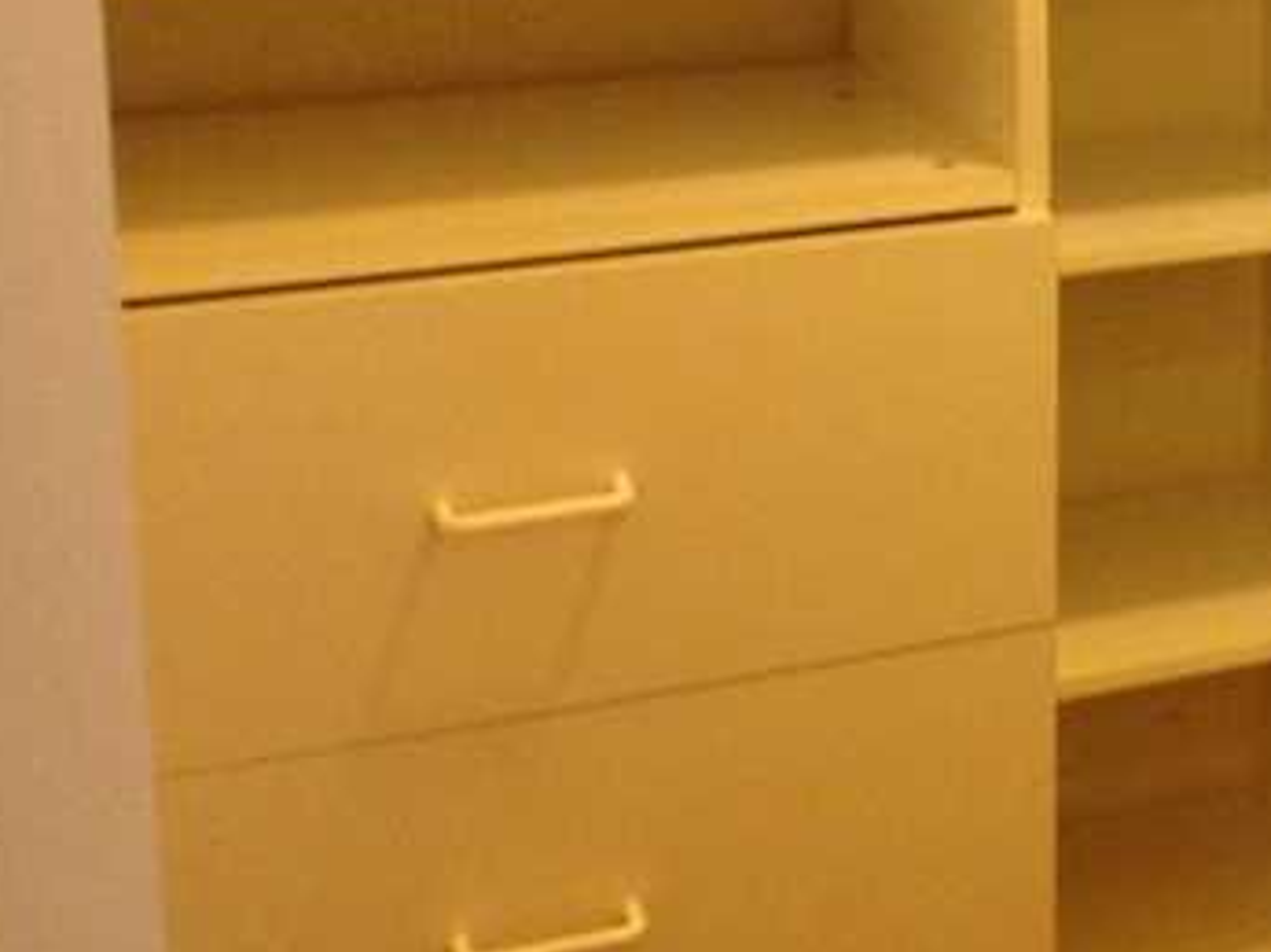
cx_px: 1385
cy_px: -51
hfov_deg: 22.8
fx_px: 2972
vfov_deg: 17.7
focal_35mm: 81
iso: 250
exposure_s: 1/15
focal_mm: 4.28
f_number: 2.4
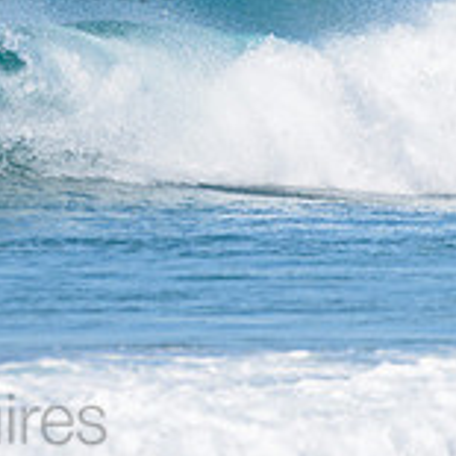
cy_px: -69
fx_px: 23771
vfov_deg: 1.1
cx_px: -121
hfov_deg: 1.1
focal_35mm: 1595
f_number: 5.6
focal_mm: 500
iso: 160
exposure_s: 1/2000
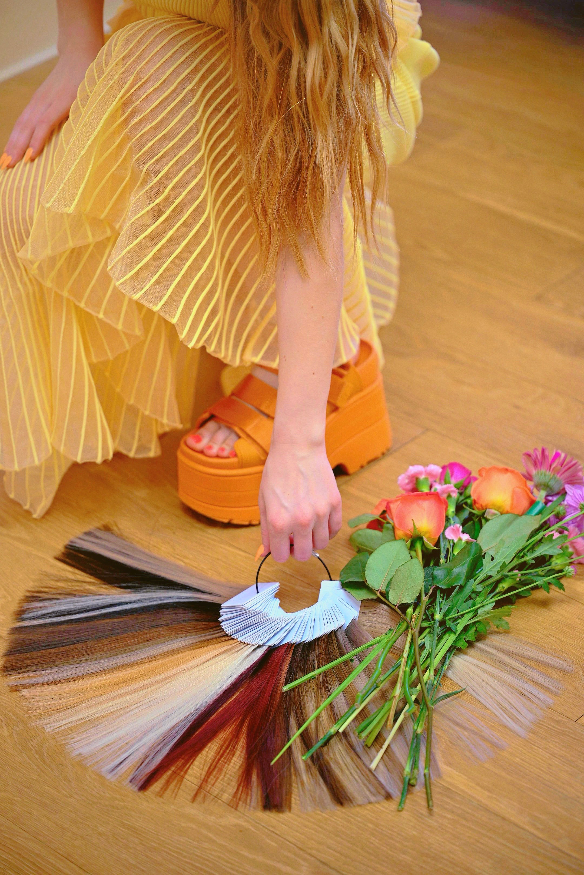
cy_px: 438
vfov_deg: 19.5
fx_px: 2555
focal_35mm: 105
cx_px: 292
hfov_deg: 13.0
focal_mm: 105
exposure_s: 1/125
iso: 360
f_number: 2.8
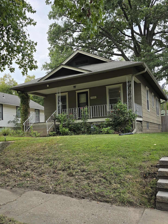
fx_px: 207
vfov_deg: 56.6
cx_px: 63
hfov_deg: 43.8
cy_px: 127
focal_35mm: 32
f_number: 1.7
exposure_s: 1/628
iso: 12
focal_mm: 6.3
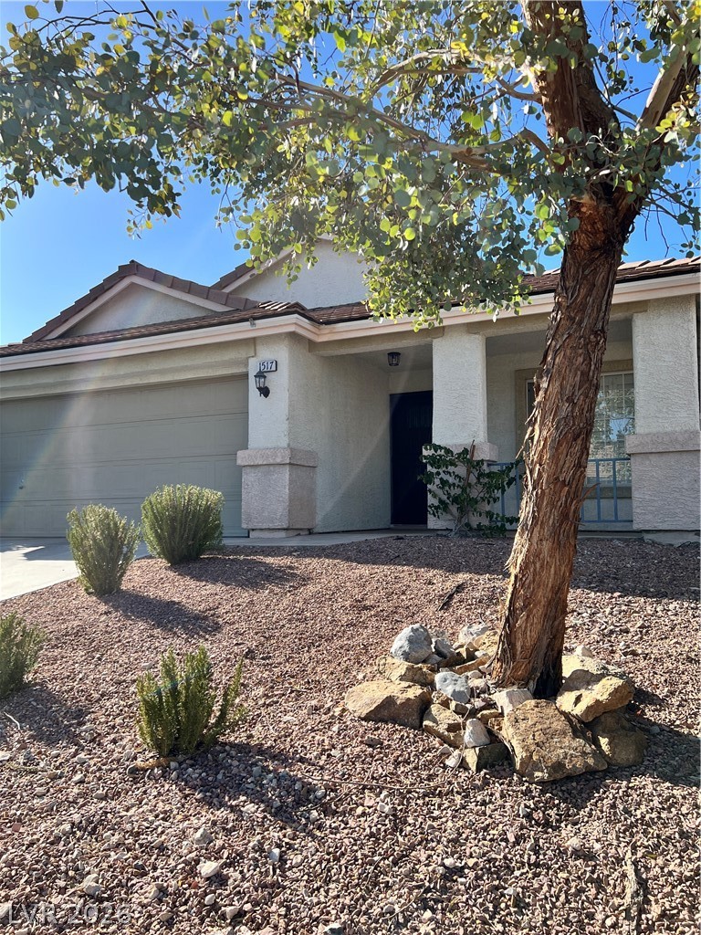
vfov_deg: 67.3
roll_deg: +0.6
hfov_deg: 53.1
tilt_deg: +4.7
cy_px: 468
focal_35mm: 26
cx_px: 350
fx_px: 702
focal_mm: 5.7
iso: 50
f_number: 1.5
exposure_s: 1/1972
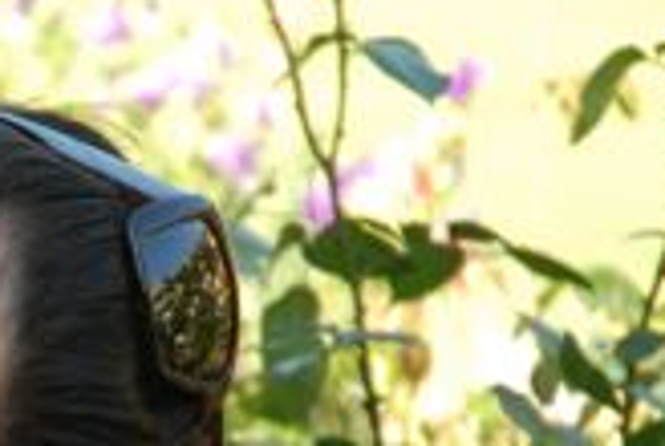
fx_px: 7031
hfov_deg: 5.4
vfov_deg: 3.6
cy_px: 568
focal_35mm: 380
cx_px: -442
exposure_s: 1/160
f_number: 4.5
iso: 200
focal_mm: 65
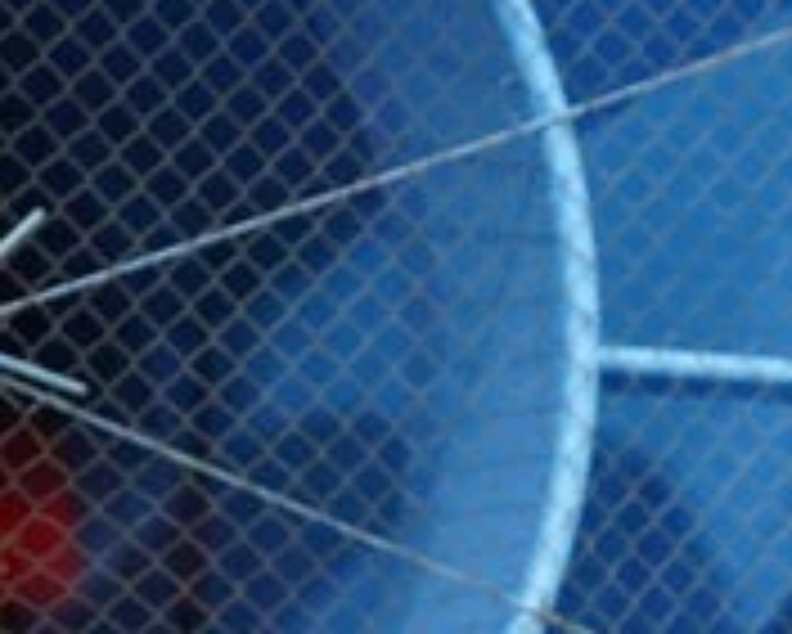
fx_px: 4137
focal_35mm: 176
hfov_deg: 10.9
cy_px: 587
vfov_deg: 8.7
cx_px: 464
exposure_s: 1/60
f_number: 2.8
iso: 500
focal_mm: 51.7
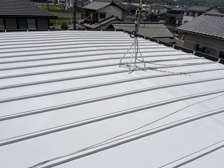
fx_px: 175
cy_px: 87
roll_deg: -4.9
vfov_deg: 51.4
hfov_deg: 65.3
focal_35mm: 27
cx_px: 110
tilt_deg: -24.5
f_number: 1.6
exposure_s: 1/8333
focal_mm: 5.96
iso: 50
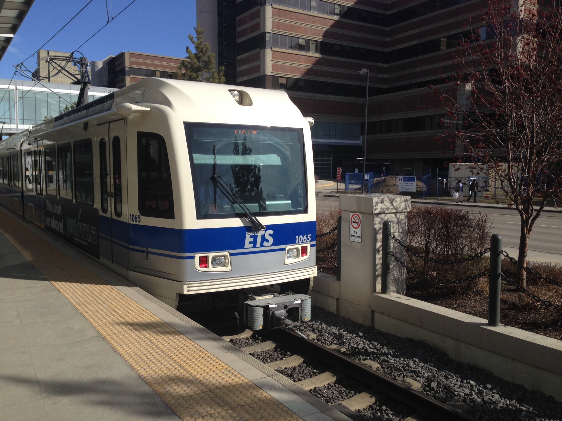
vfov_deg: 42.9
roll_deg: +1.7
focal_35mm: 33
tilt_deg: -4.0
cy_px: 210
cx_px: 281
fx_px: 536
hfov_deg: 55.4
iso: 50
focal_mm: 4.12
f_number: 2.4
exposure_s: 1/1748
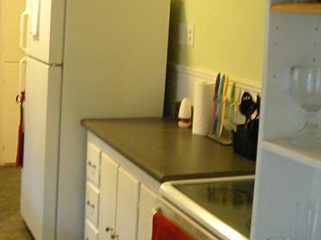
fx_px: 584
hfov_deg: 30.4
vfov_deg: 23.3
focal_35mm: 63
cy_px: 116
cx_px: 96
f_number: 3.5
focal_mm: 6.3
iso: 379
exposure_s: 1/8.1
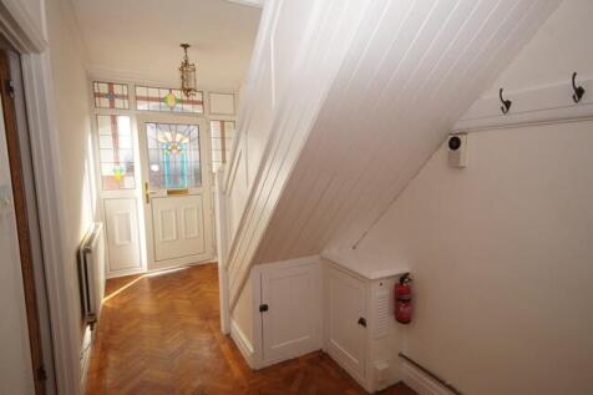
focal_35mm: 20
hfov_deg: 85.4
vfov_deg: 63.2
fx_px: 321
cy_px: 198
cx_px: 296
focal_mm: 13
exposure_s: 1/60
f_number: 5.6
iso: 100
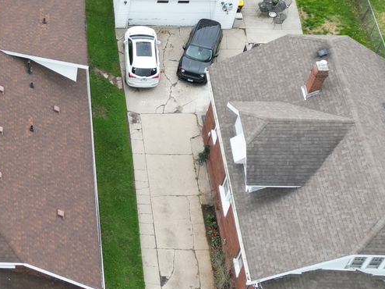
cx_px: -8
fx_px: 778
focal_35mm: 70
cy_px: 159
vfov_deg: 21.0
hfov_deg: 26.2
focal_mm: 6.72
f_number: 1.7
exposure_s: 1/500
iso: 120
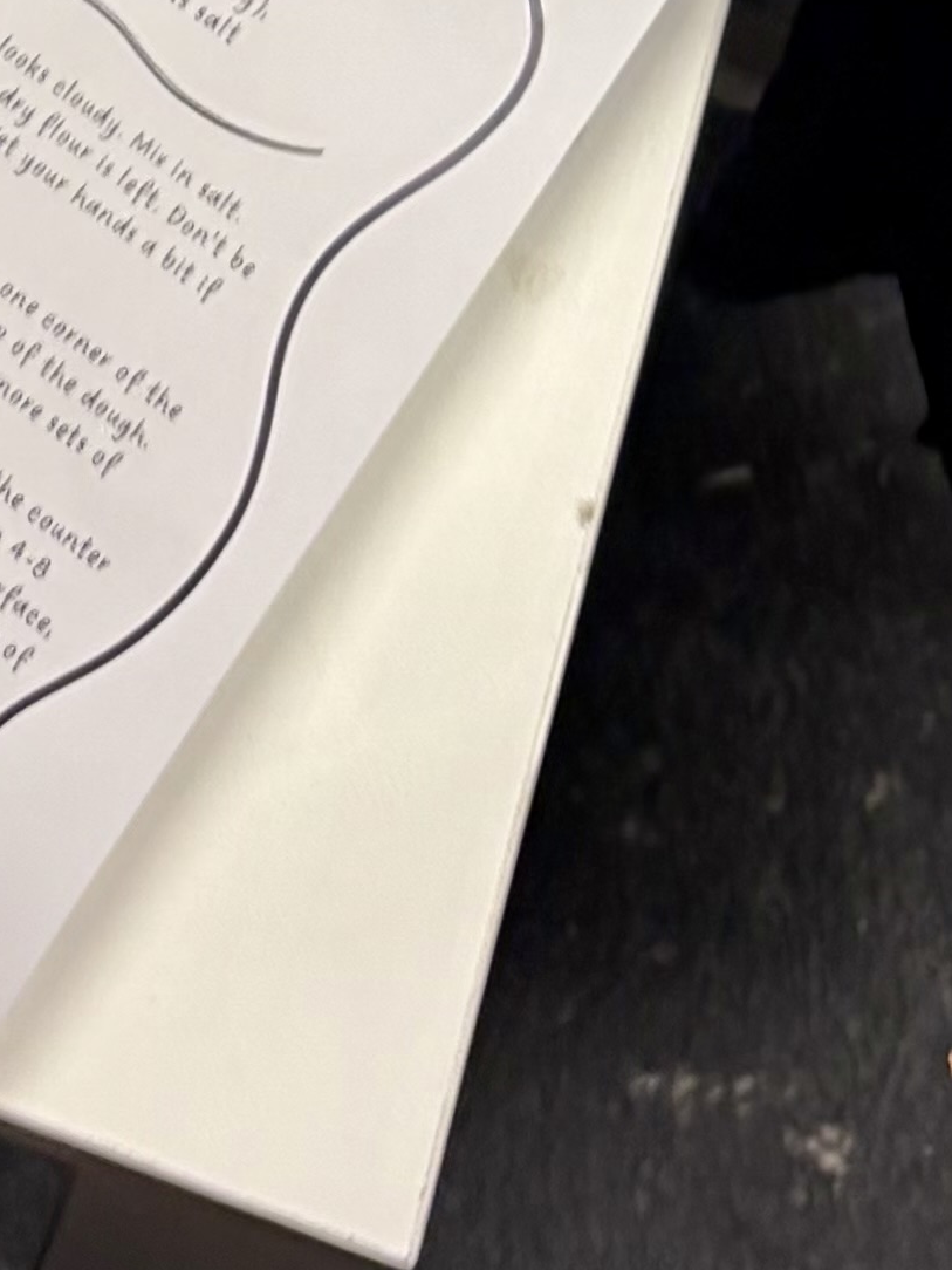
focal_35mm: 137
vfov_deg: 12.6
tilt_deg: -56.9
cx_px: -295
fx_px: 5024
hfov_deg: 10.6
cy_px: -1298
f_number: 1.6
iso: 32
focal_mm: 5.96
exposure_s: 1/62
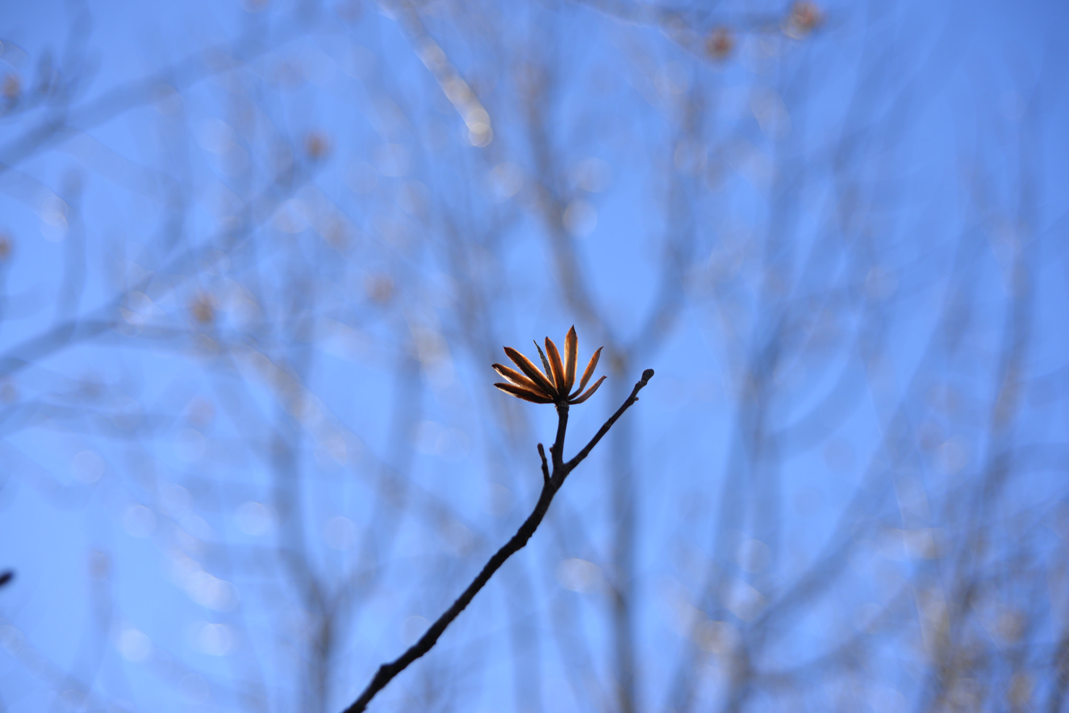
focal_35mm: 105
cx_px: 534
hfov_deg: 19.4
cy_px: 356
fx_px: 3119
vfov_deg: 13.1
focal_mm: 105
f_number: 5.6
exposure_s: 1/500
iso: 200
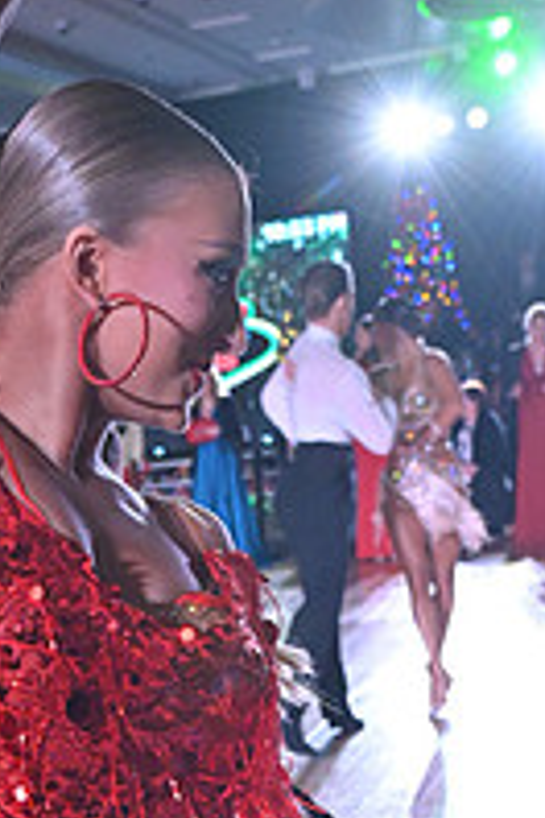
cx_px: 72
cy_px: 963
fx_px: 1998
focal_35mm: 88
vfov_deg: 21.6
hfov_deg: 15.4
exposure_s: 1/400
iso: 5000
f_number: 5
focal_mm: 30
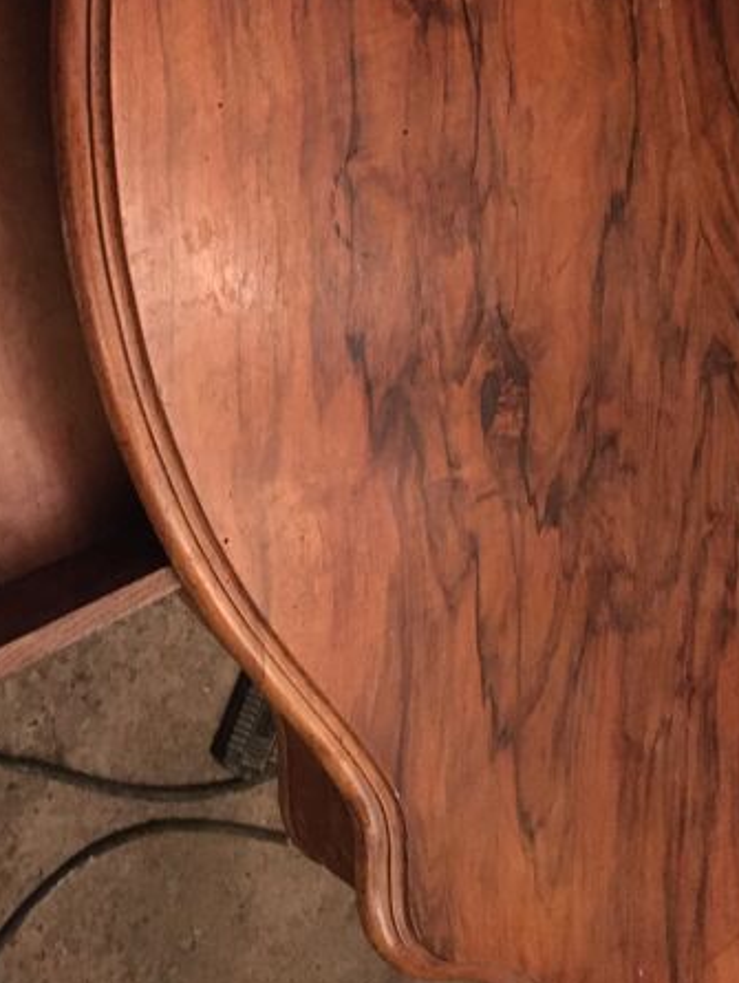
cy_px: 115
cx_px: 260
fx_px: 1479
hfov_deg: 27.9
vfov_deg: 34.9
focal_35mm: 52
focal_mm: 4.15
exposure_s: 1/17
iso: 640
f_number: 2.2
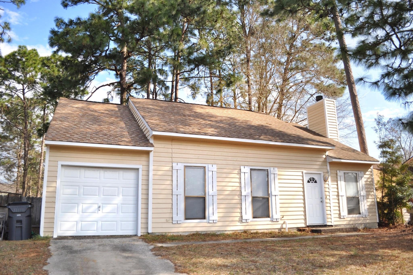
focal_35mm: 27
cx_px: 206
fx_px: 309
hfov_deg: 67.4
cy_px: 138
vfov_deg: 47.8
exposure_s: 1/800
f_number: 4
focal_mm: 18
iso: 250
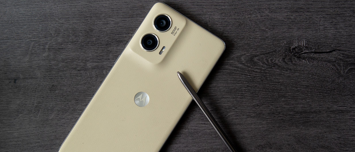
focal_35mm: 64
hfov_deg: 34.5
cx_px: 178
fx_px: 571
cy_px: 100
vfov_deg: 15.1
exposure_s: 1/60
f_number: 4.5
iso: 400
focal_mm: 55
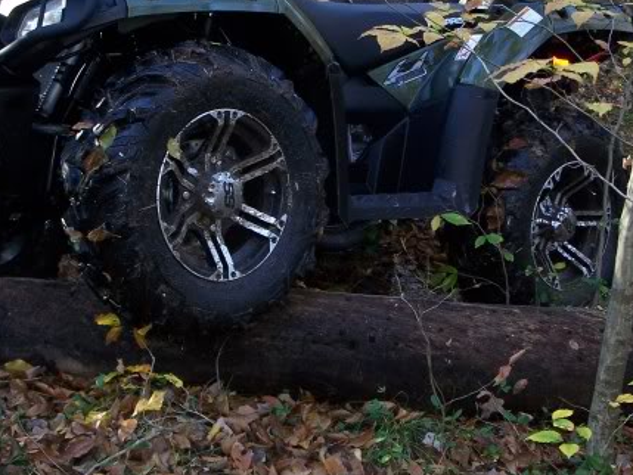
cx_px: 292
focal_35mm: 69
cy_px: 201
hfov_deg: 28.1
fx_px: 1262
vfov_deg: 21.3
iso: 125
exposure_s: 1/60
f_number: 2.8
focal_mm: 7.8
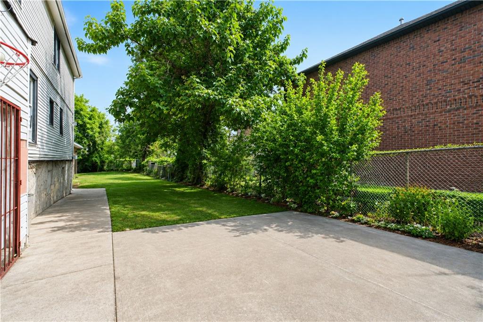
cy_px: 161
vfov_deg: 77.3
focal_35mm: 15
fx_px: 201
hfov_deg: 100.4
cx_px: 242
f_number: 7.1
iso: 125
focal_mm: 10
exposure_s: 1/125
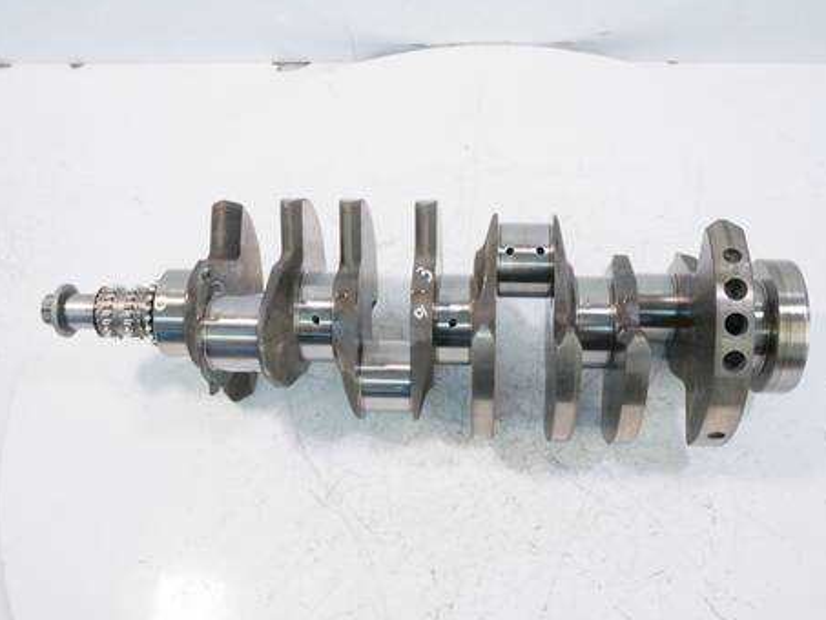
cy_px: 310
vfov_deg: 39.7
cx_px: 430
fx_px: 859
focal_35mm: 36
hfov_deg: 51.3
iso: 250
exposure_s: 1/60
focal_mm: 17
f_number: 4
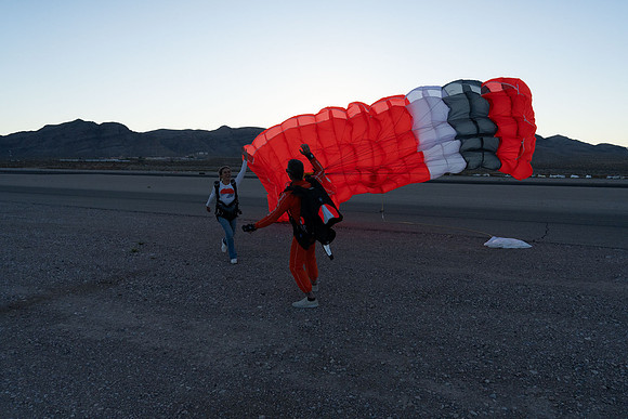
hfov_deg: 73.7
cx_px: 314
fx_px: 419
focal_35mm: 24
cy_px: 210
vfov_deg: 53.2
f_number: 6.3
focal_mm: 24
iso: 1250
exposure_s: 1/2000
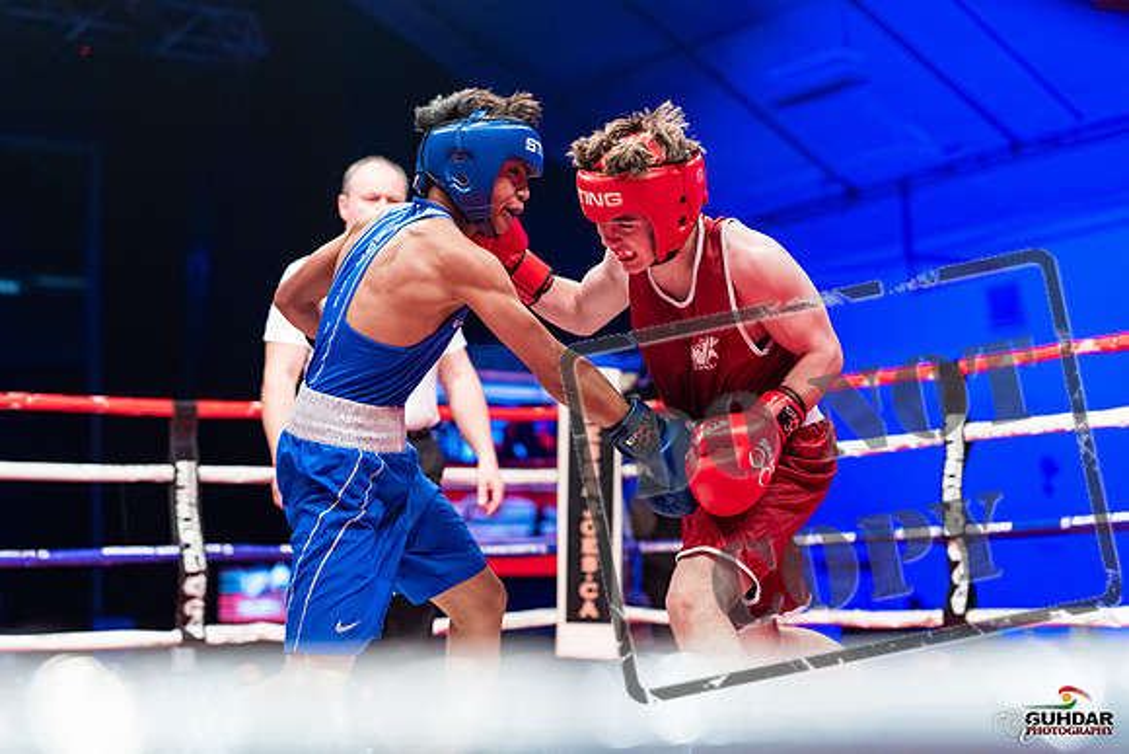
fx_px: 1882
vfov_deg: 22.6
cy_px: 377
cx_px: 564
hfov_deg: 33.4
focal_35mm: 60
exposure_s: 1/1000
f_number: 2.5
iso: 3200
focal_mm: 60
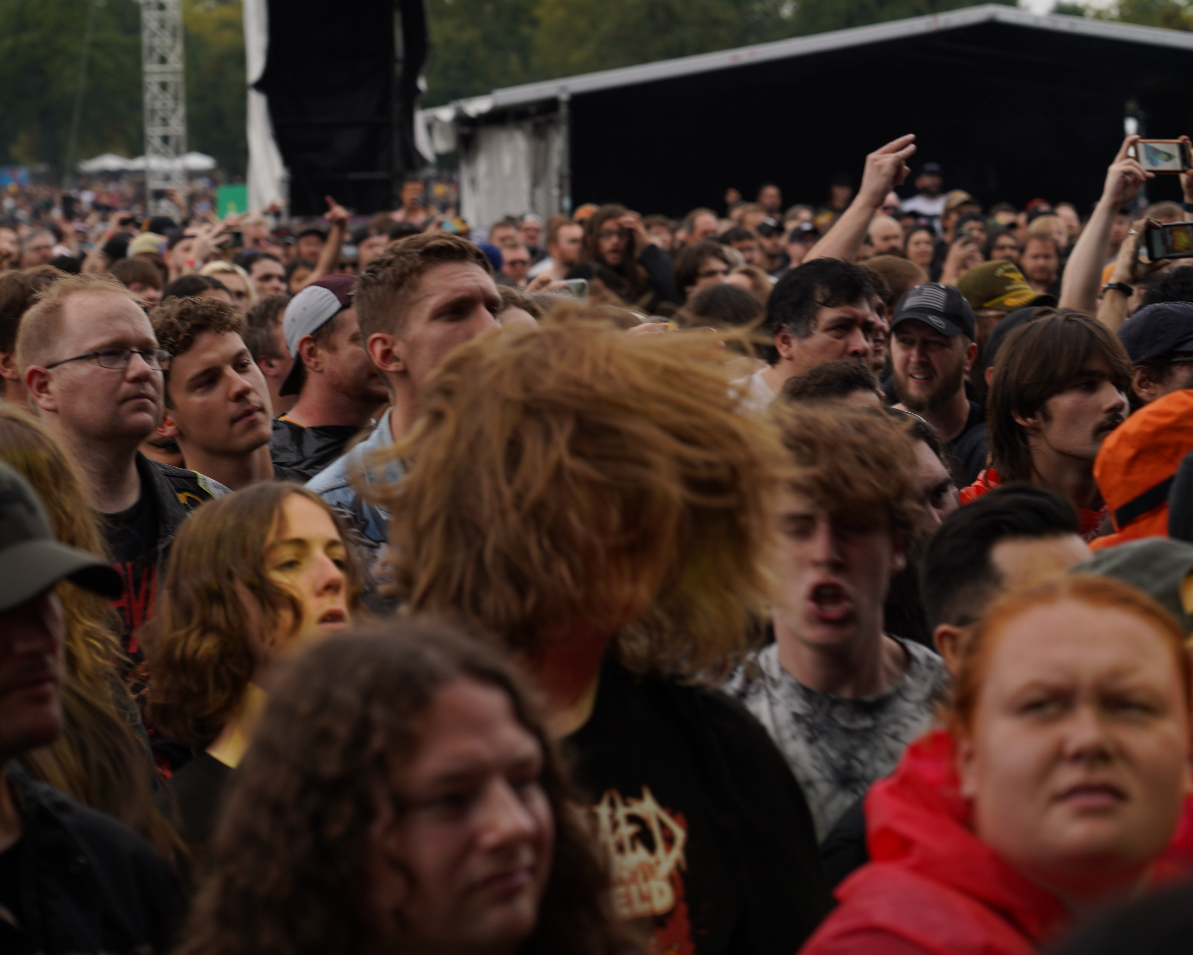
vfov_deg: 13.0
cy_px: 480
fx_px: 4202
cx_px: 511
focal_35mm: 119
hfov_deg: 16.2
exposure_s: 1/250
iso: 100
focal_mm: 105
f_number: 5.6
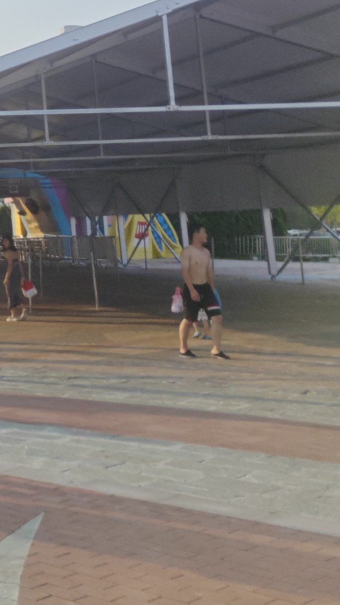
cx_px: -223
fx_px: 1026
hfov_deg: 16.5
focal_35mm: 64
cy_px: 77
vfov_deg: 31.5
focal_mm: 5.43
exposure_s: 1/2000
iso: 64
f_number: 1.8
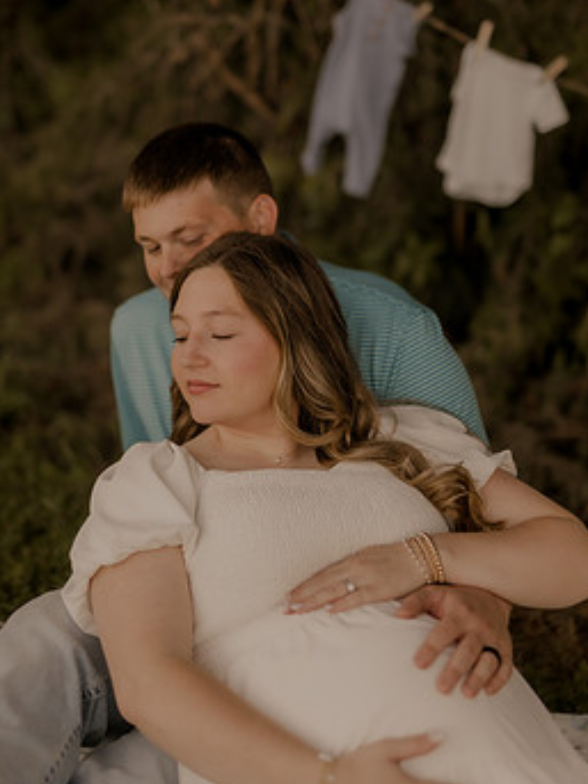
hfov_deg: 23.3
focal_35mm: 63
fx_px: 1428
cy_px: 306
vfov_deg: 30.6
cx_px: 287
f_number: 1.4
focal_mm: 50
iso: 200
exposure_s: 1/1000
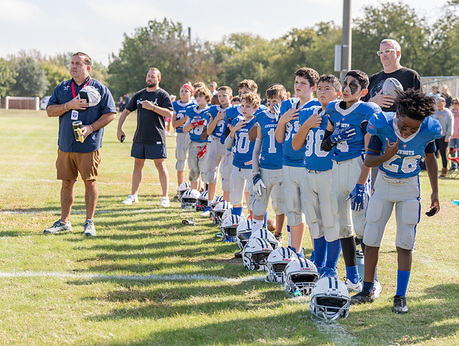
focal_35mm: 80
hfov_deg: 24.3
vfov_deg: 18.5
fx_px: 1063
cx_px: 273
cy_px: 163
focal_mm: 70
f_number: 3.5
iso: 100
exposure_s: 1/500
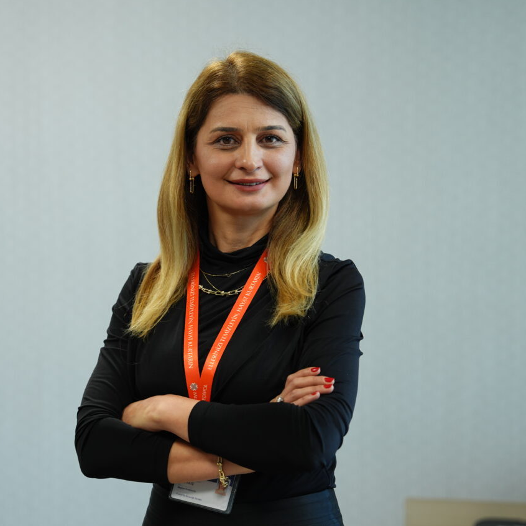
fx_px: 1547
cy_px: 262
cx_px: 192
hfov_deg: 19.3
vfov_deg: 19.3
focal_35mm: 90
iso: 320
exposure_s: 1/100
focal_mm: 70
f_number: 2.8
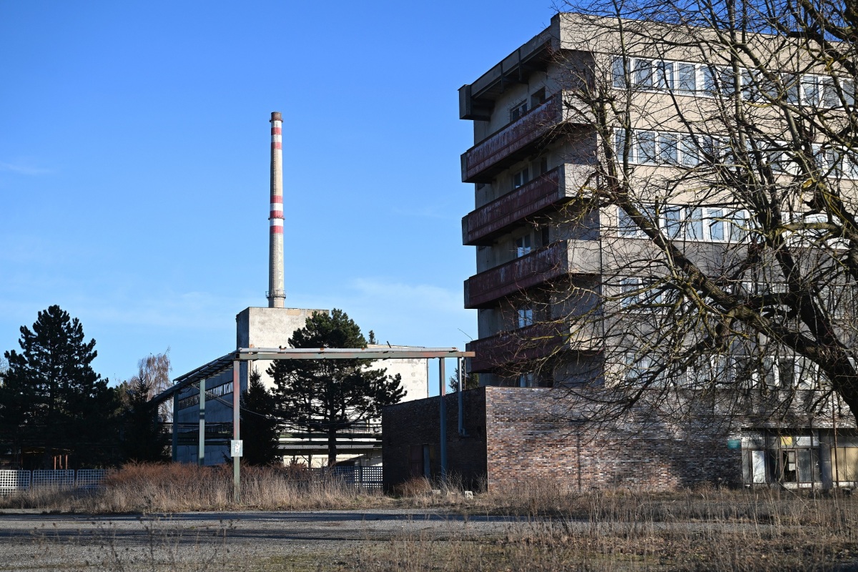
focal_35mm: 55
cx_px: 429
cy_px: 286
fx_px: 1311
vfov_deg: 24.6
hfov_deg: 36.2
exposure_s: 1/800
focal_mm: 55
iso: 200
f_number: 5.6
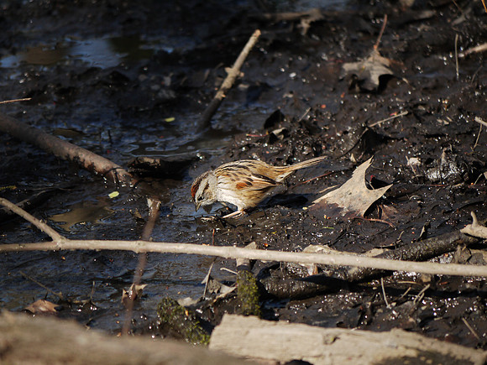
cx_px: 244
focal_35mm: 600
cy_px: 182
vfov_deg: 2.5
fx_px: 8441
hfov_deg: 3.3
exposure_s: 1/500
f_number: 5.6
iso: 250
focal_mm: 300
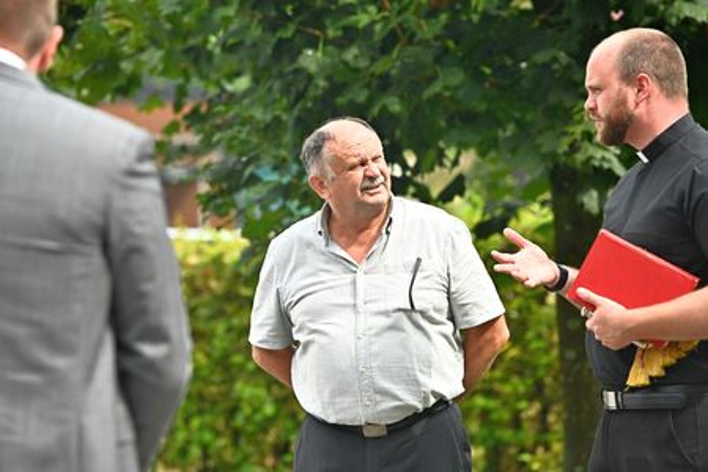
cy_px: 236
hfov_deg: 11.1
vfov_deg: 7.4
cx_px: 354
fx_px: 3638
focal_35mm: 185
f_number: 4.5
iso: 1600
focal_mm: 185
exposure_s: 1/5000
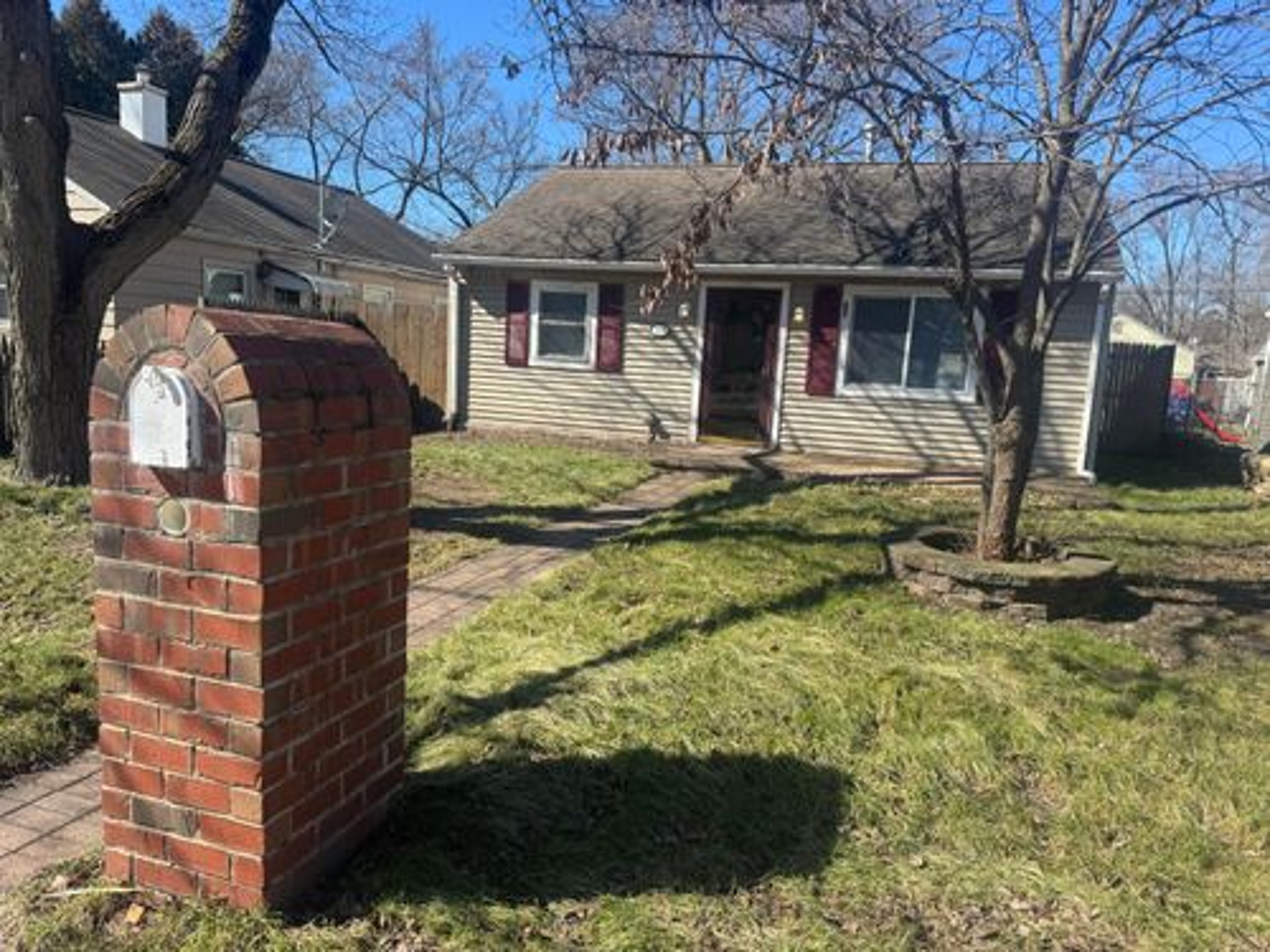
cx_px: 635
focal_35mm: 24
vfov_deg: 56.8
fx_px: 881
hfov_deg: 71.6
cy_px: 476
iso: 80
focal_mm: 6.76
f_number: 1.78
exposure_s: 1/2331
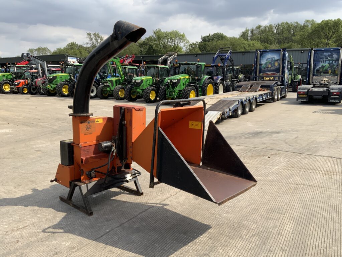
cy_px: 128
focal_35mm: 29
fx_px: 287
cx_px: 171
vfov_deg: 48.2
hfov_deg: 61.7
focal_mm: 3
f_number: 1.8
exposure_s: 1/1342
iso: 16
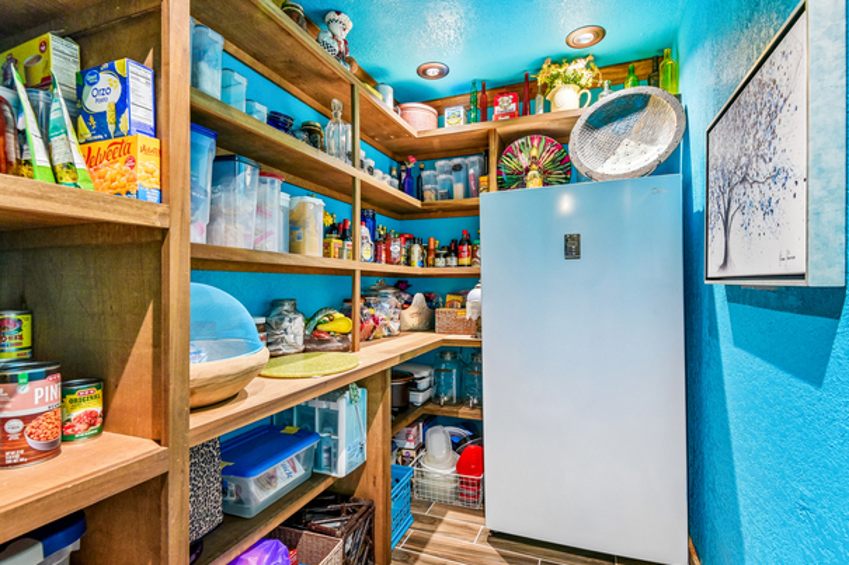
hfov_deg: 90.0
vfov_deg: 67.3
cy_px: 290
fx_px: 424
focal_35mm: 18
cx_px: 435
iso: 4000
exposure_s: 1/15
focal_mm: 17
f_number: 8
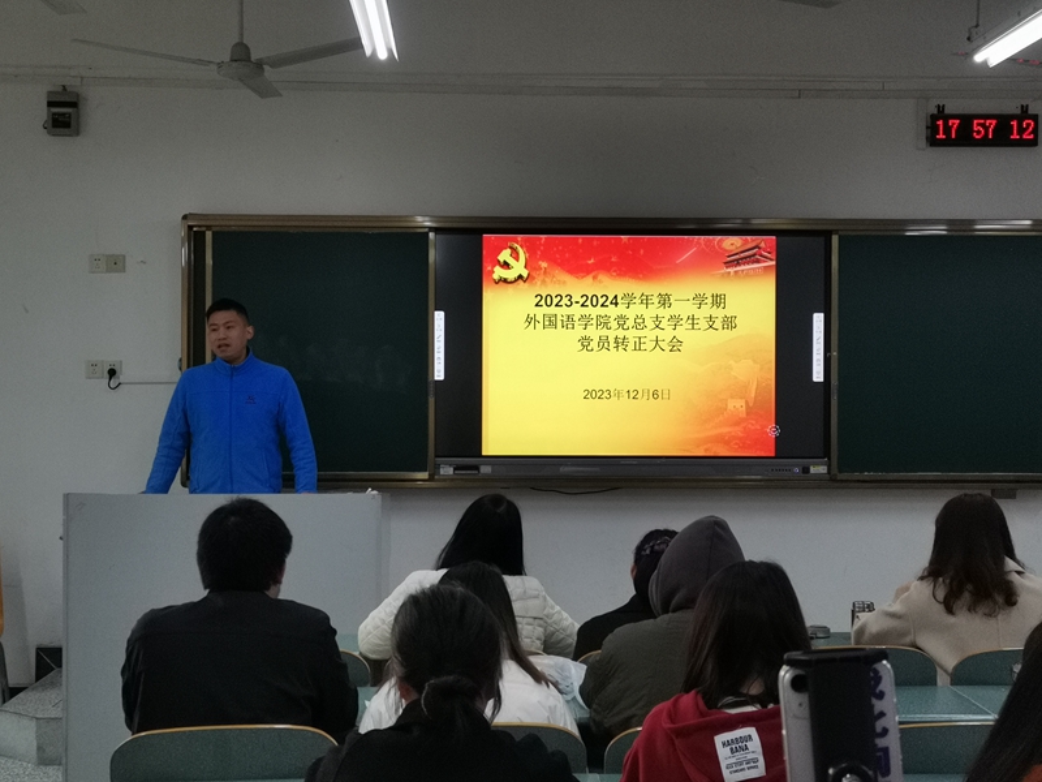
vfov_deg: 29.7
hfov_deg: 38.9
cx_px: 521
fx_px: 1475
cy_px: 391
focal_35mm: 49
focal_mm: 4.75
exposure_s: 1/100
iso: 200
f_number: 1.8
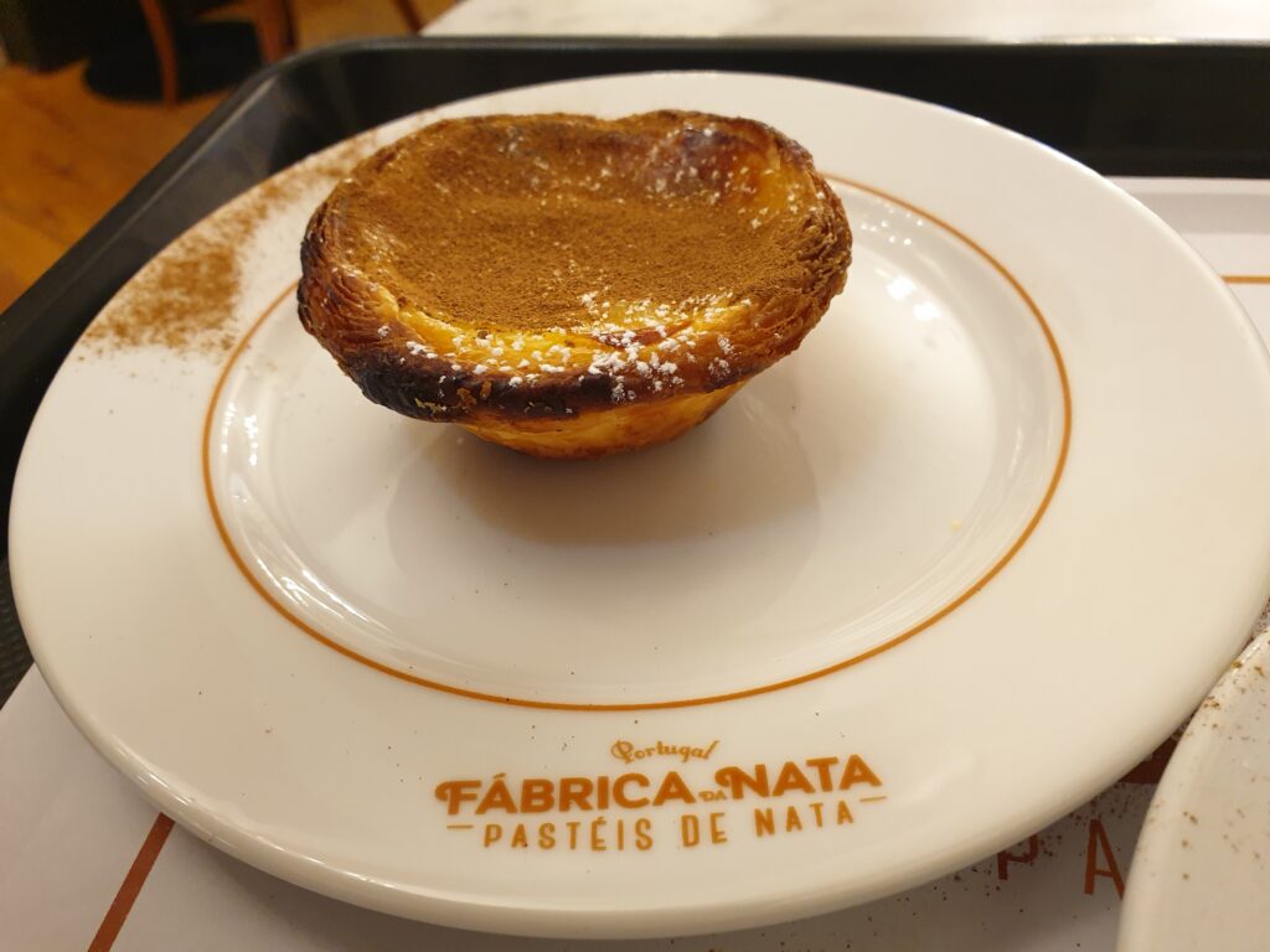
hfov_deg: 67.3
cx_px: 635
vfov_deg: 53.1
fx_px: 954
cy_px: 476
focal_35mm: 26
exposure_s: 1/25
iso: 320
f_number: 2.4
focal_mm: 4.3
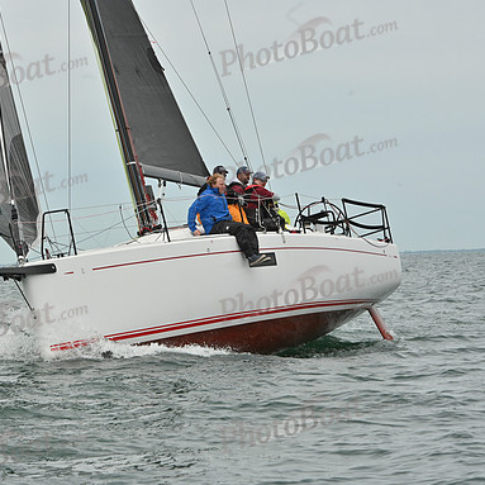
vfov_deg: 9.1
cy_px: 244
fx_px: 3059
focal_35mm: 193
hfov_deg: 9.1
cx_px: 154
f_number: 13
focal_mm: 150
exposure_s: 1/1000
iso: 320
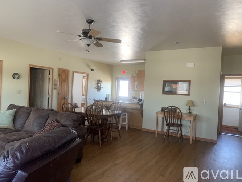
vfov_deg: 53.0
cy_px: 91
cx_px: 121
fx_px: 182
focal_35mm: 26
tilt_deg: -0.5
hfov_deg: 67.3
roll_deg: -2.8
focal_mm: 4.25
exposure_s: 1/60
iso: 160
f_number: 1.8
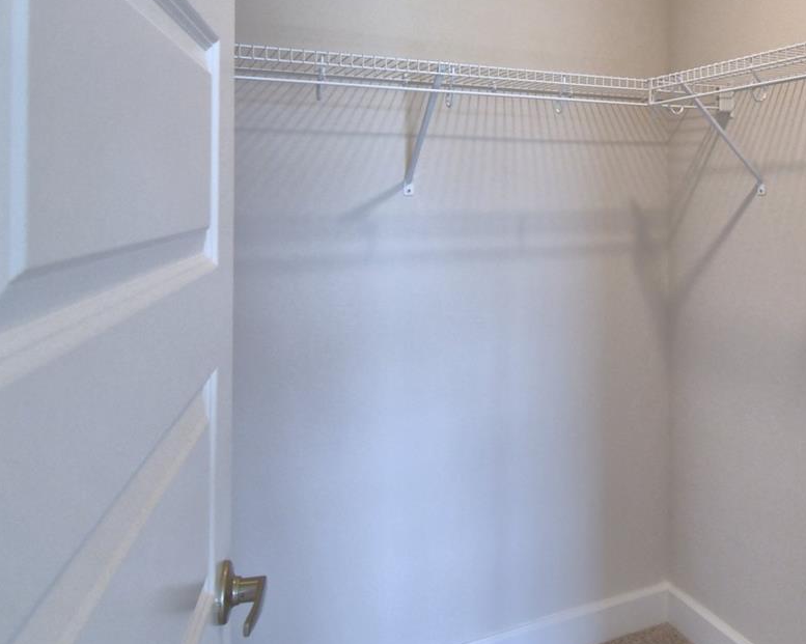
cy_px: 180
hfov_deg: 58.6
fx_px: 692
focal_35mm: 29
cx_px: 561
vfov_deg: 48.5
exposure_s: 1/125
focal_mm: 10
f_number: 4.5
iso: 400
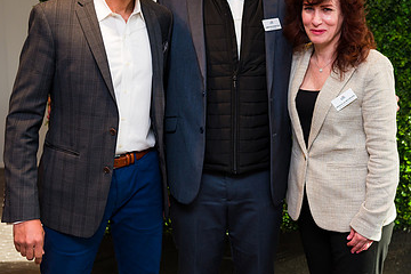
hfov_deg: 34.4
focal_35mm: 58
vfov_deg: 23.2
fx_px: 662
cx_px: 233
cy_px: 71
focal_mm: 36
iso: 640
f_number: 4
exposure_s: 1/250
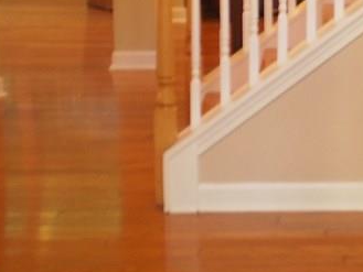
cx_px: 357
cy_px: -40
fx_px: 1175
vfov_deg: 12.9
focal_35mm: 112
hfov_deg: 17.2
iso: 125
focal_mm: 6.3
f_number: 3.1
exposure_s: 1/4
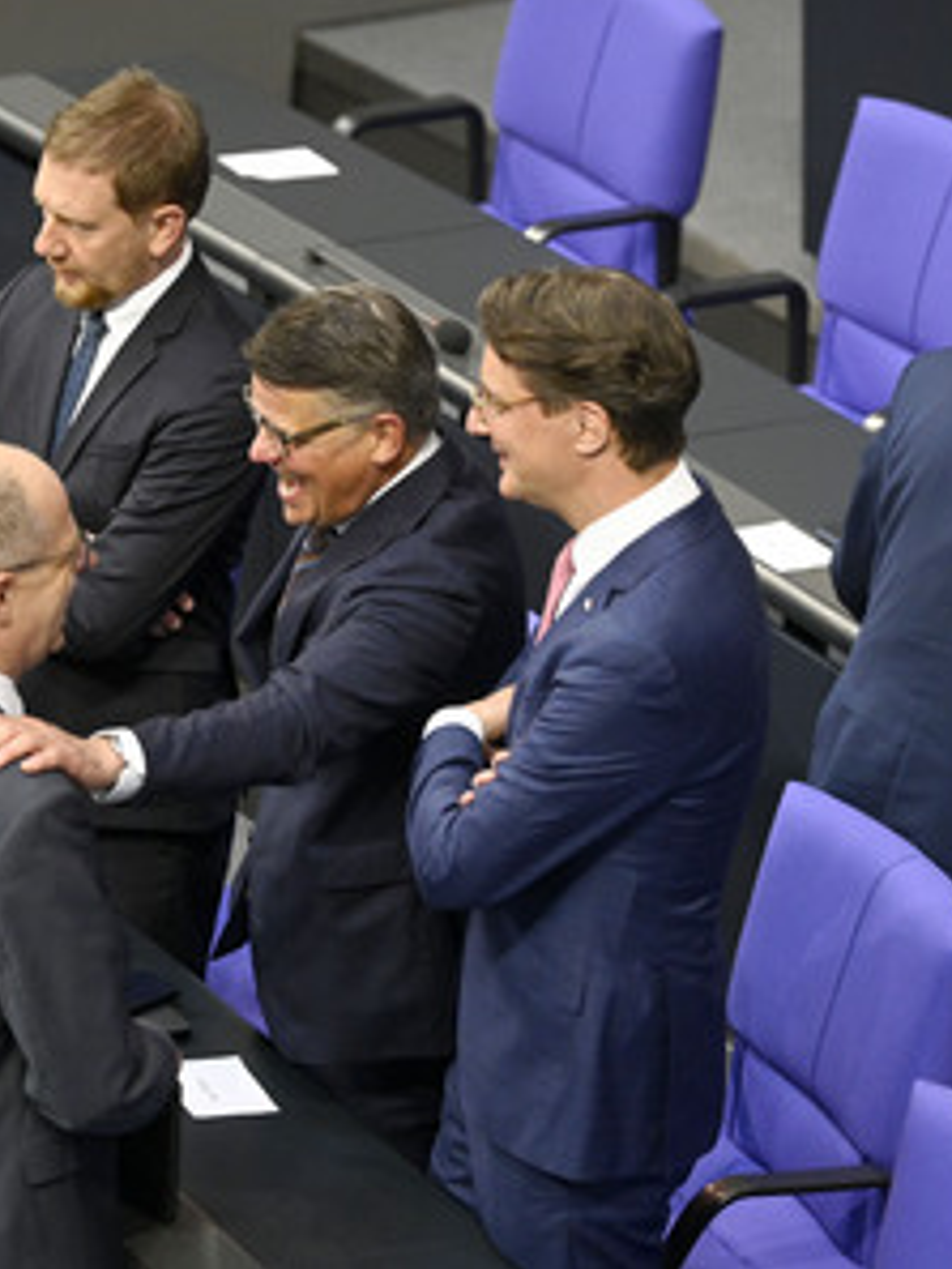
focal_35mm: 197
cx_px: 199
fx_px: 7219
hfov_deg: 7.5
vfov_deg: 10.0
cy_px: 632
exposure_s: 1/640
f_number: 3.5
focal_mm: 135
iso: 5000
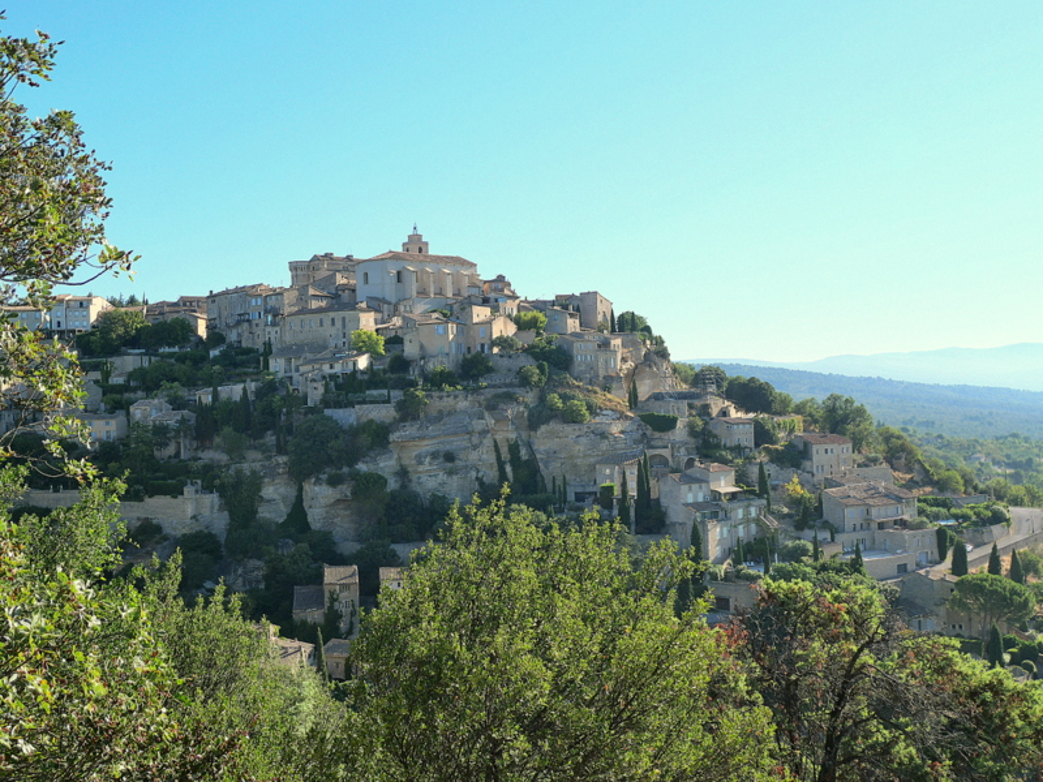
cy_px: 391
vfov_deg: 39.7
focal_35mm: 36
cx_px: 522
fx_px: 1085
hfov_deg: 51.4
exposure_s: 1/400
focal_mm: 18
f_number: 8
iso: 200
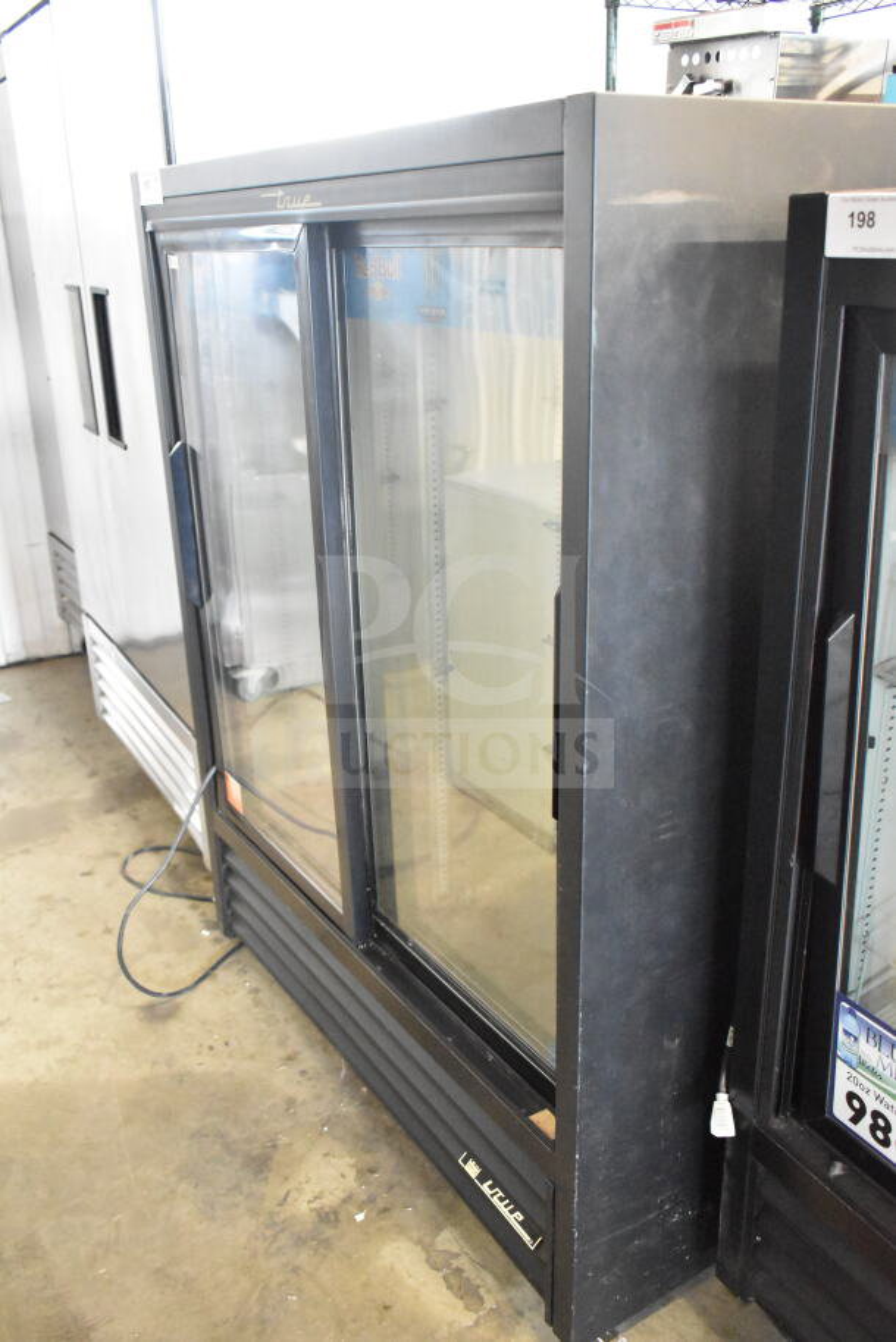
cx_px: 448
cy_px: 671
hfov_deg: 43.6
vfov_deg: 61.9
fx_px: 1119
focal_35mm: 30
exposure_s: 1/30
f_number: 3.8
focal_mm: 20
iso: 10000
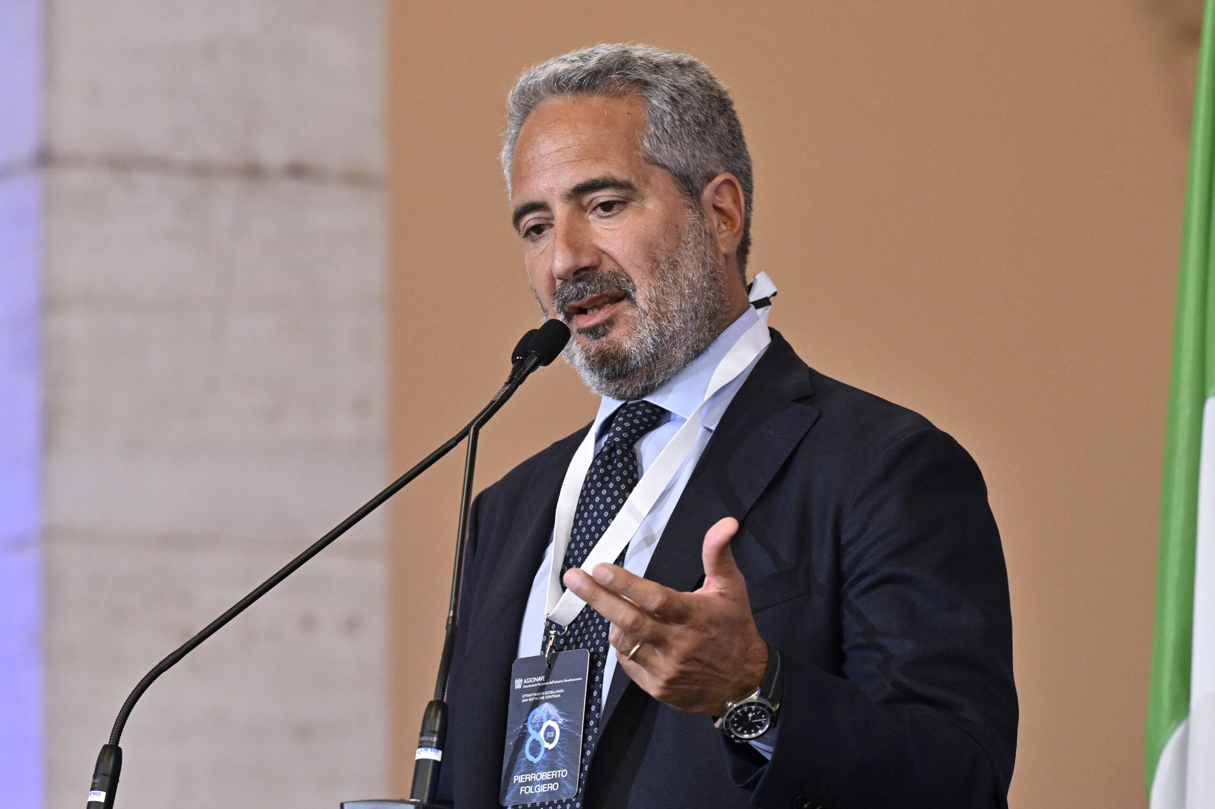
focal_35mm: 185
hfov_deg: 11.1
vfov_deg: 7.4
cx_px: 608
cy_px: 404
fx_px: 6243
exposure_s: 1/250
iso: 3200
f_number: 5.6
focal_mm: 185
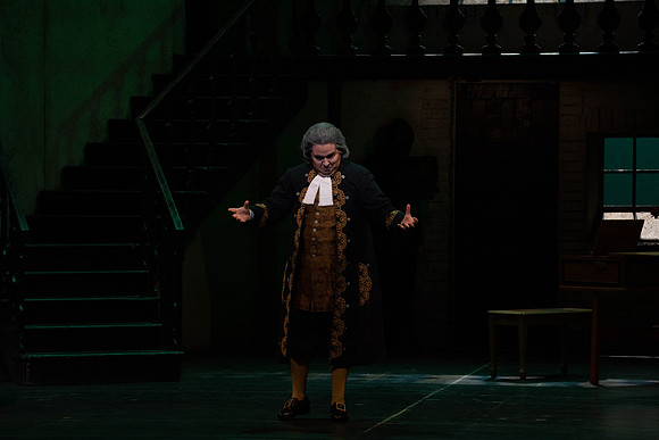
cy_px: 220
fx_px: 3277
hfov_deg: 11.5
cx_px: 330
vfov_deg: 7.7
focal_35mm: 179
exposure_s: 1/250
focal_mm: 179
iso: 3200
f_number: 9
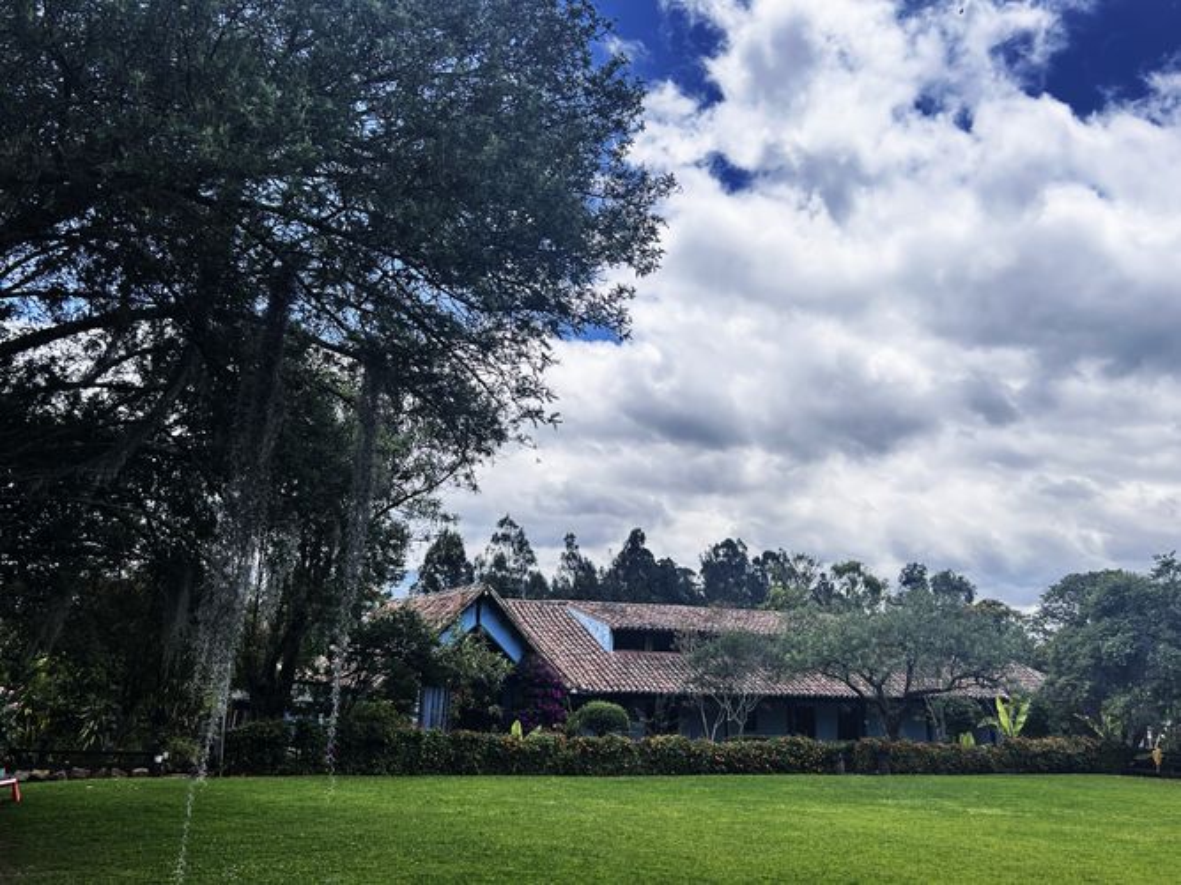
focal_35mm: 29
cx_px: 590
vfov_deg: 48.2
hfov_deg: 61.7
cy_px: 442
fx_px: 989
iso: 50
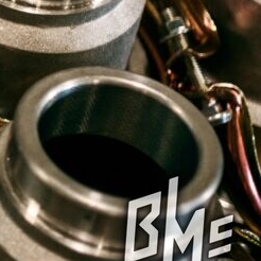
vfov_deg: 9.8
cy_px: -36
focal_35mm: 177
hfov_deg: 9.2
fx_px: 1510
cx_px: -276
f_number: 1.6
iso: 320
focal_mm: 33
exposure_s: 1/250
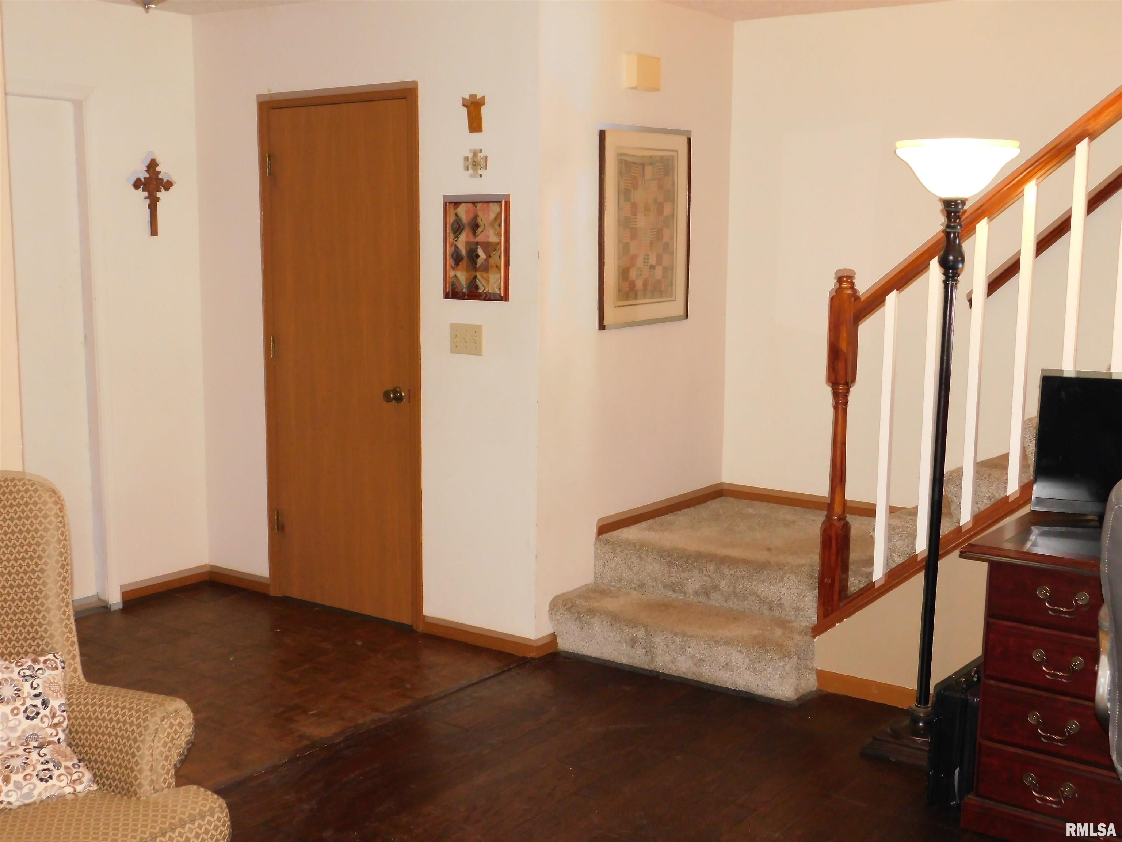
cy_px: 421
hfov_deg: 46.8
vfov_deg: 36.0
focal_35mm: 40
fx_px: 1297
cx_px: 561
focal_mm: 7.1
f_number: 3.6
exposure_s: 1/30
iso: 400
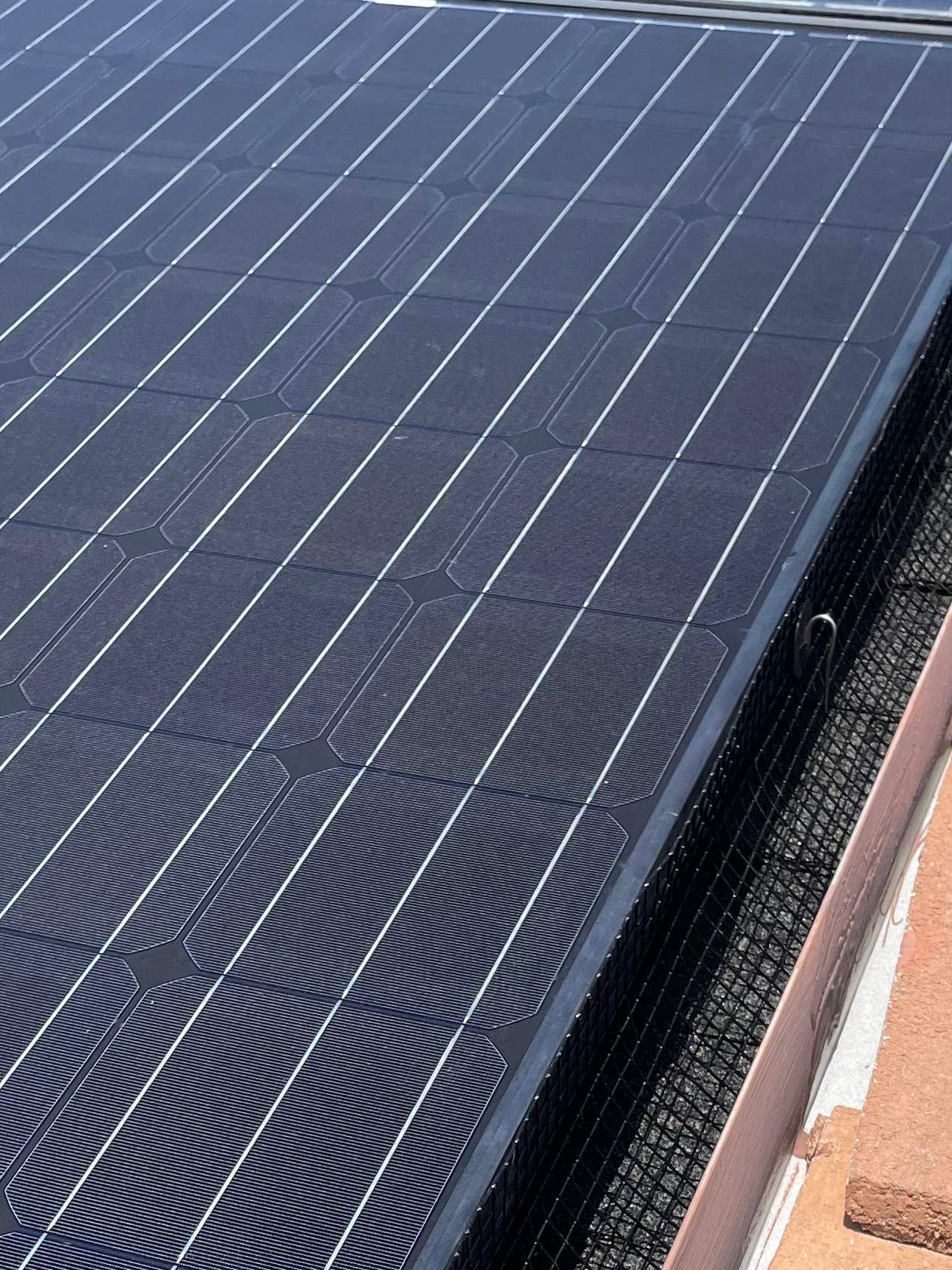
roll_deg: -5.3
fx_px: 2237
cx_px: 343
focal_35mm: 61
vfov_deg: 29.4
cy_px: 1293
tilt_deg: -21.9
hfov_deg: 23.9
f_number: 1.6
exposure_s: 1/2398
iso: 32
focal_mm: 4.2
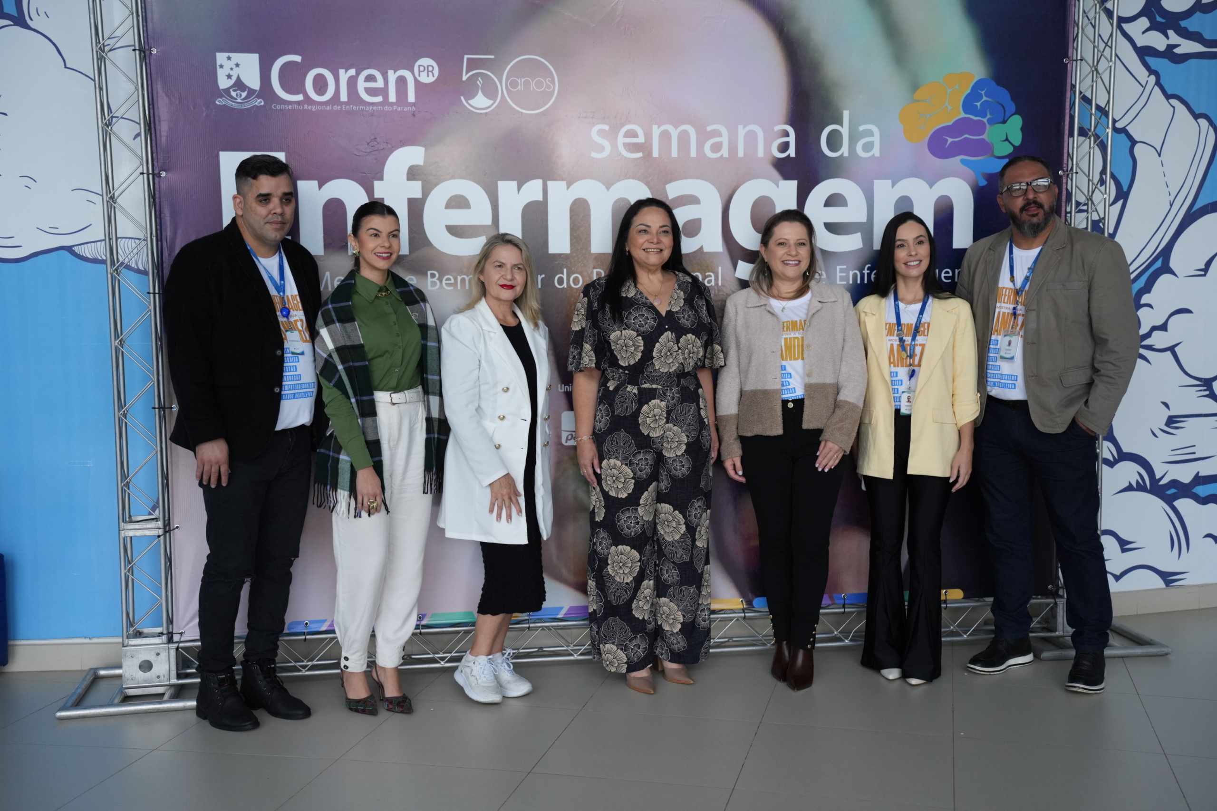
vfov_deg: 31.9
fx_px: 1420
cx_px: 608
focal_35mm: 42
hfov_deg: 46.4
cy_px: 406
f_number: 2.8
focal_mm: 42
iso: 1600
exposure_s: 1/800
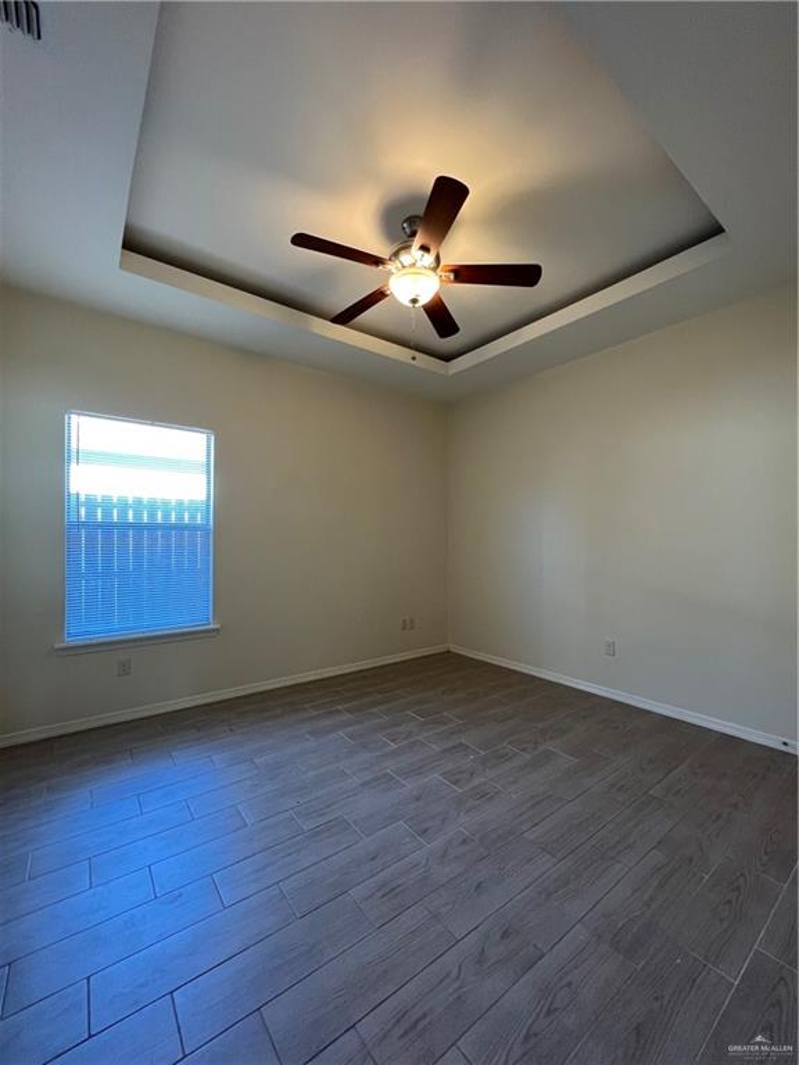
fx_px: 400
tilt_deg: +1.1
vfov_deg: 106.2
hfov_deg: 89.9
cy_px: 532
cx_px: 400
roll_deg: -0.3
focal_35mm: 13
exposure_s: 1/60
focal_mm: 1.57
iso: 250
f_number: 1.8
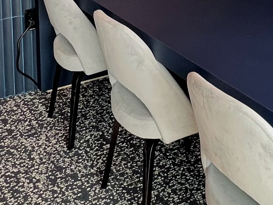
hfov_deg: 29.0
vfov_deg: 19.8
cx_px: 248
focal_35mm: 64
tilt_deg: -5.3
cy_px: -106
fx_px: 505
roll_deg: +0.3
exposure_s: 1/60
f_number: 1.8
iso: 125
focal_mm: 1.57
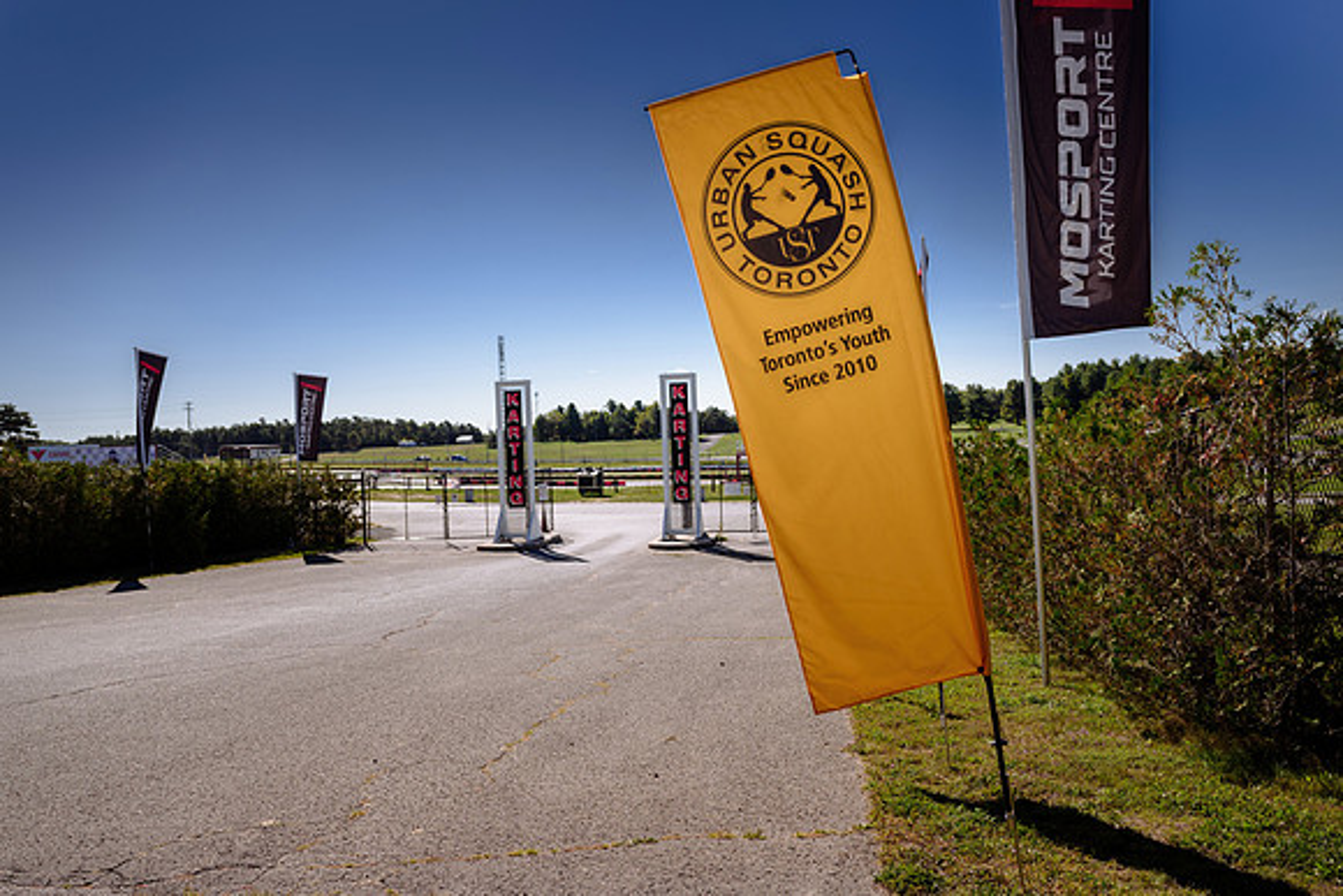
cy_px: 446
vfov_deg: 43.0
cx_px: 664
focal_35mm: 30
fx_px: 1137
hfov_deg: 61.1
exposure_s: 1/500
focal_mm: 29
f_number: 4.5
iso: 64
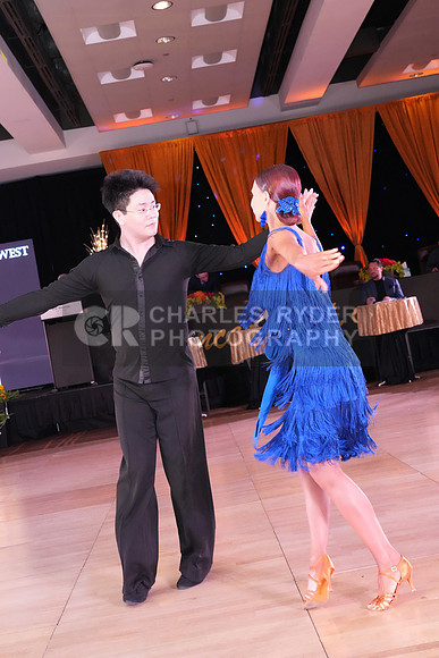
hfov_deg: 26.5
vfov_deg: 38.9
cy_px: 329
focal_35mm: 51
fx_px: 932
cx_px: 220
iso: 8000
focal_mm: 51
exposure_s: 1/250
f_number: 6.3
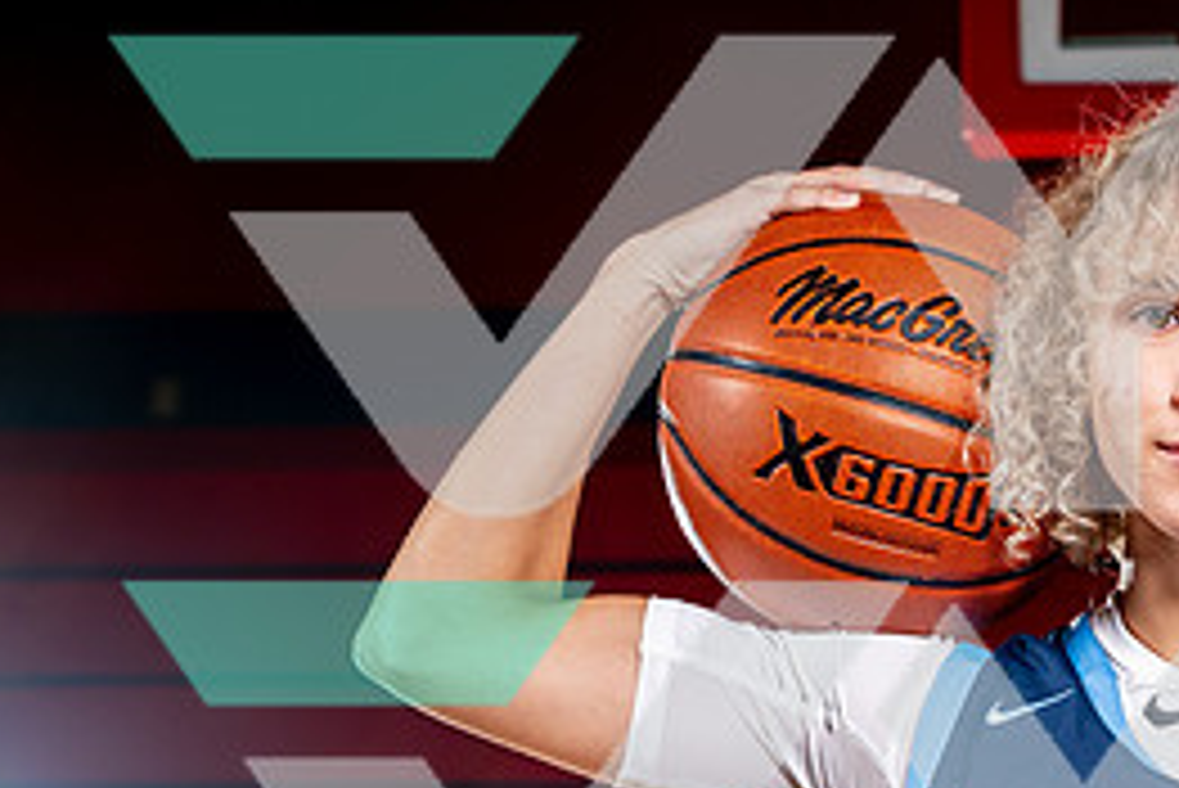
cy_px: 822
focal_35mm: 137
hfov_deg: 14.6
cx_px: 1269
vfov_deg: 9.9
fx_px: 4489
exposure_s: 1/125
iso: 100
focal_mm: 62
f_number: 5.6
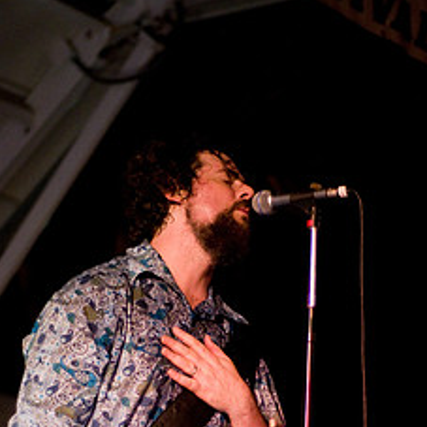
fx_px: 1758
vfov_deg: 13.7
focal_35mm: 126
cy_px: 387
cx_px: 206
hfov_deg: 13.8
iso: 1000
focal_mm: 50
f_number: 1.8
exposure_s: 1/160
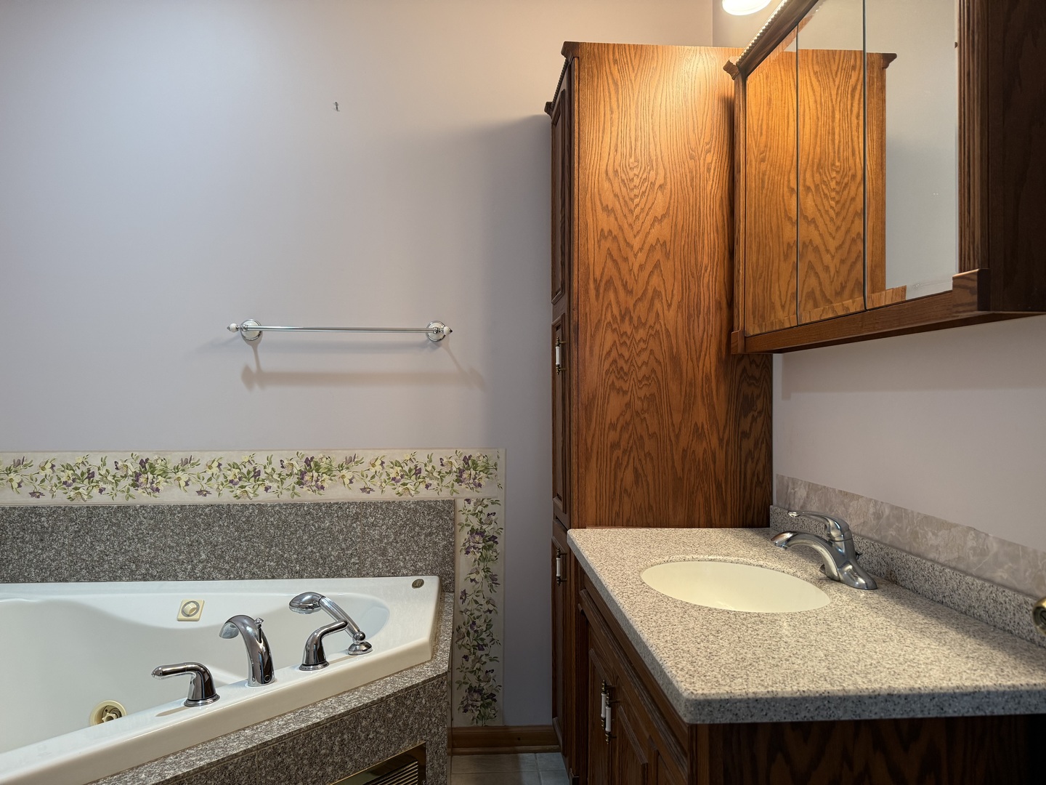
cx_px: 523
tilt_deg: +0.3
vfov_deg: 56.8
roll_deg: -0.2
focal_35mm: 24
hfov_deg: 71.6
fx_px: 725
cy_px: 392
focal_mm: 6.76
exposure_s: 1/120
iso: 200
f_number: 1.78
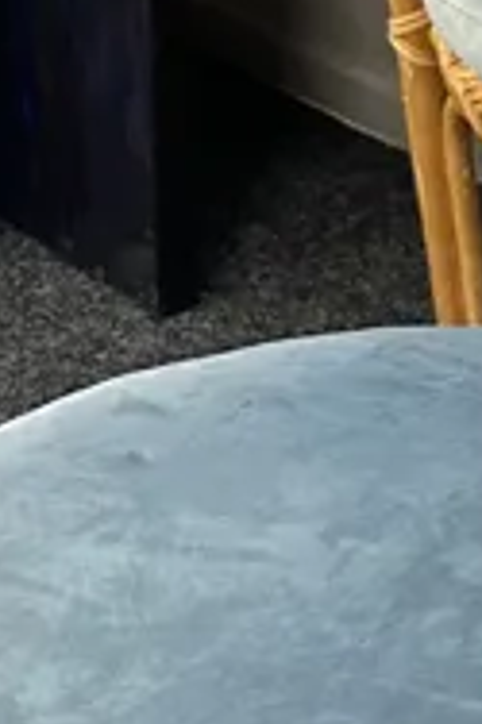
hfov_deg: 8.7
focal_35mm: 136
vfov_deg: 15.1
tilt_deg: -32.5
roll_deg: -3.3
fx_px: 2736
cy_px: 389
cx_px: 1342
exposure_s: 1/50
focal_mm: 6.86
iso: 160
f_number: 1.78
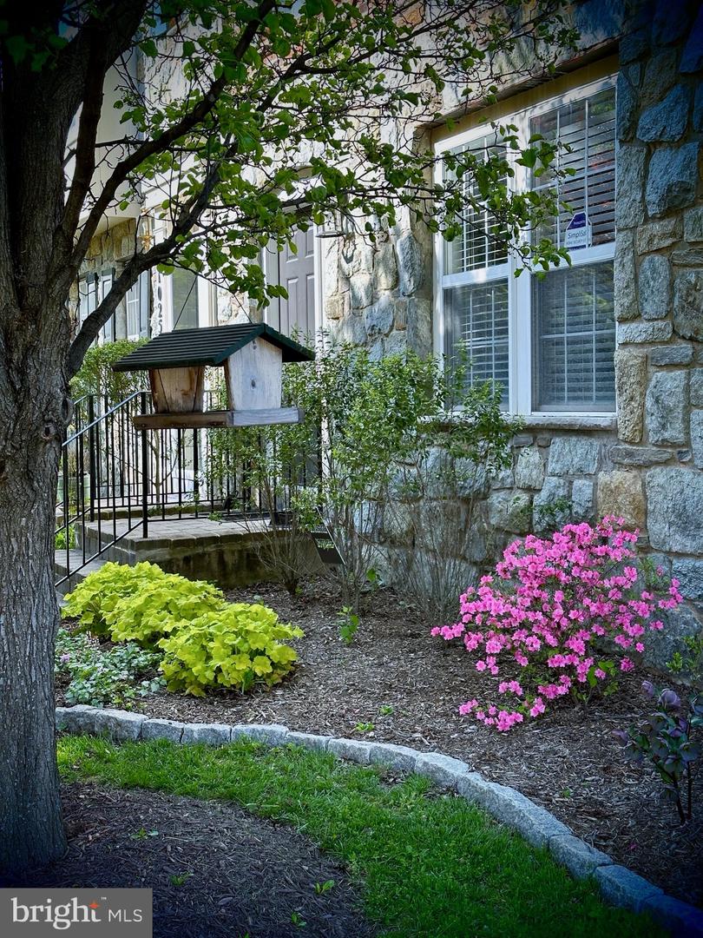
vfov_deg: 39.7
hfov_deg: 30.3
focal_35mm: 48
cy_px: 469
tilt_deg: -1.8
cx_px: 352
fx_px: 1300
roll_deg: +0.5
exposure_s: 1/417
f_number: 1.78
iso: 64
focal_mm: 6.86
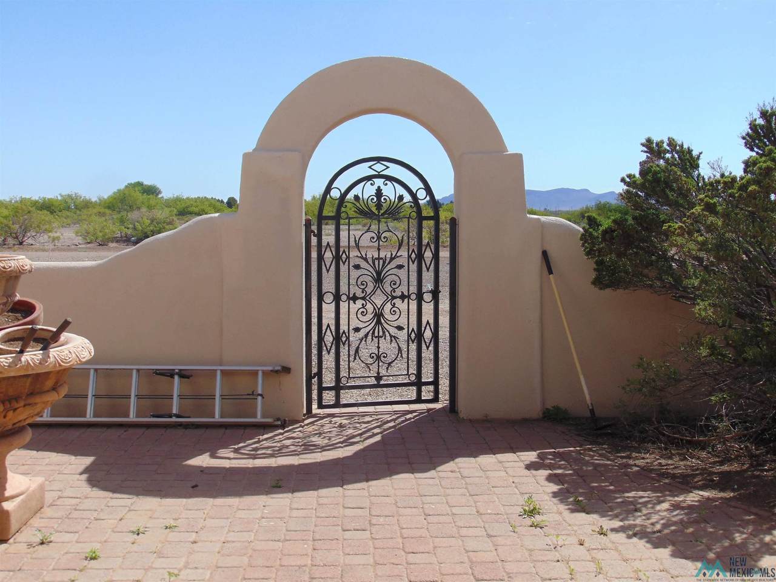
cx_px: 388
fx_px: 942
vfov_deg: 34.3
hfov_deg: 44.8
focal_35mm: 42
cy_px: 291
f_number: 8.7
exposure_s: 1/250
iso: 80
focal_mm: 7.6
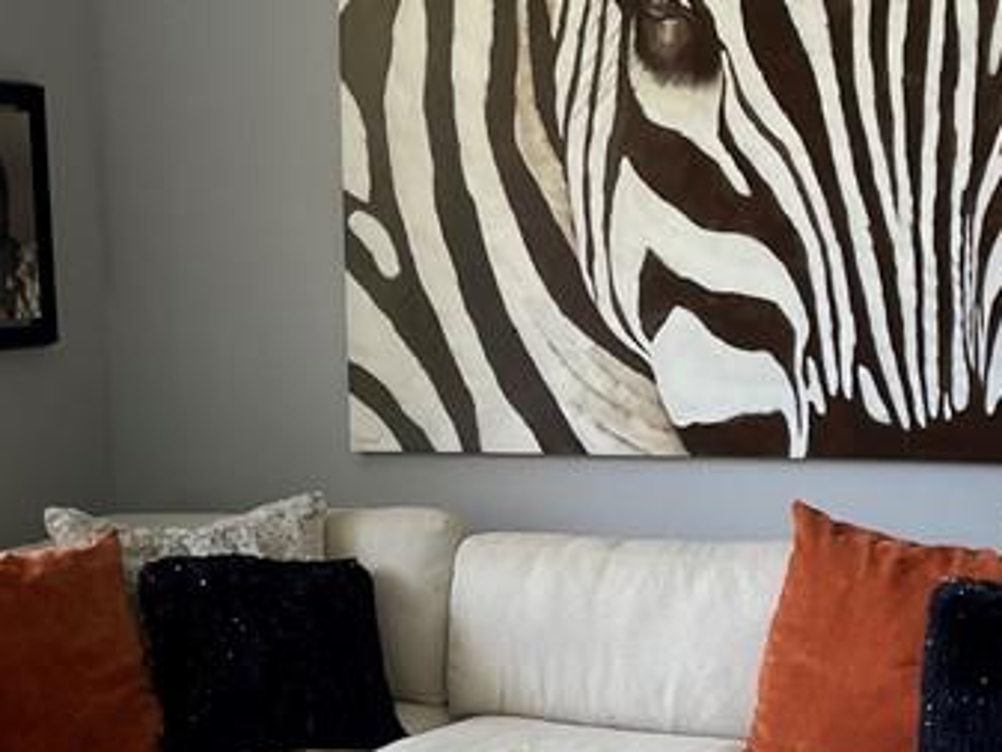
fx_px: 2288
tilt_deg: -11.4
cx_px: 401
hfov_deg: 24.7
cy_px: 737
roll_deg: +2.7
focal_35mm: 79
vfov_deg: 18.2
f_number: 1.6
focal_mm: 4.2
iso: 50
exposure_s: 1/120
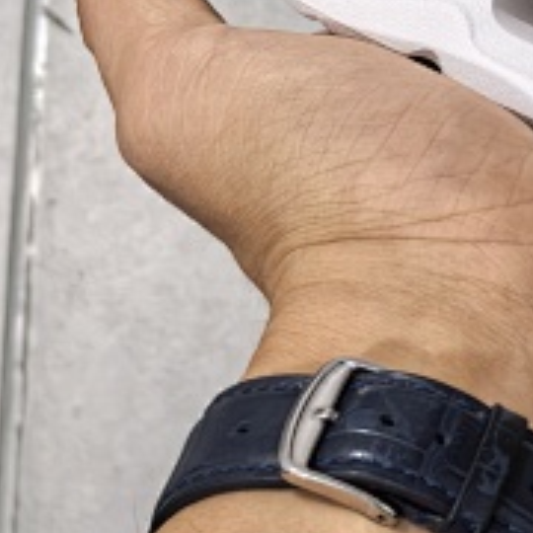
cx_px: 628
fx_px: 3292
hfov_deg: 9.1
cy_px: -222
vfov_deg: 9.1
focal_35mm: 189
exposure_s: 1/50
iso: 160
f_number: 2
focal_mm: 5.75
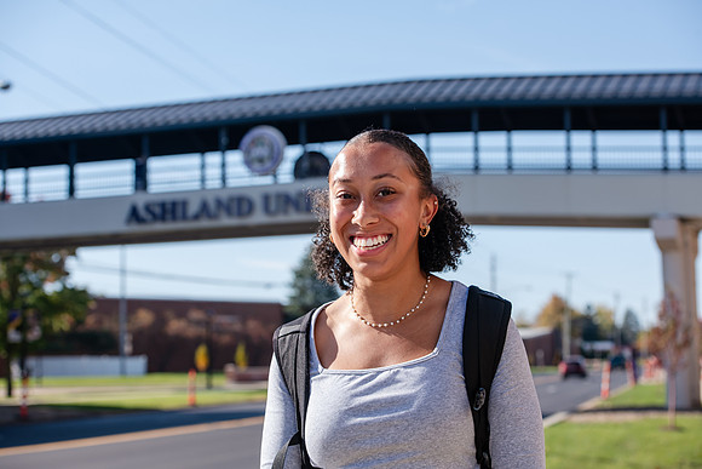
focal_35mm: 70
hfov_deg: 28.8
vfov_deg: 19.5
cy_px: 234
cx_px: 351
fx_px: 1365
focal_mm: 70
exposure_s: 1/400
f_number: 5.6
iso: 160
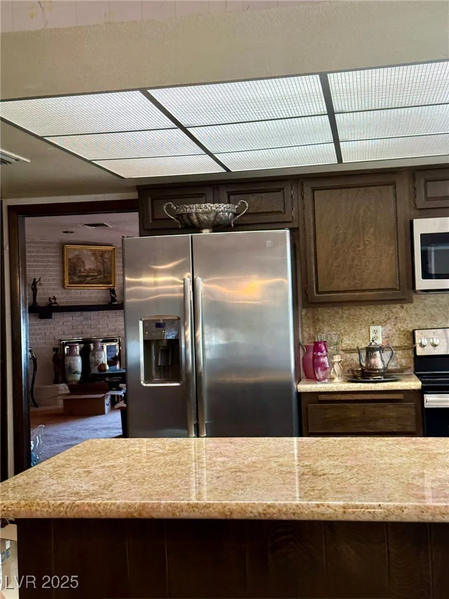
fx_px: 830
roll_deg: +4.2
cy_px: 300
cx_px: 224
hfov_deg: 30.3
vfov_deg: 39.7
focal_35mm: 48
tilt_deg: -3.2
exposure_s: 1/60
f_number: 1.78
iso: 160
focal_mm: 6.76
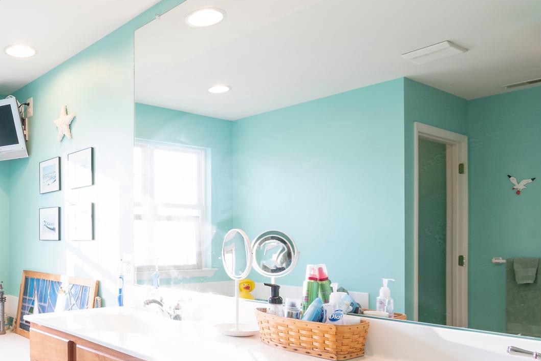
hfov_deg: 55.0
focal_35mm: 31
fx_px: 466
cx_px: 90
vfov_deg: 41.5
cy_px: 256
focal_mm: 16
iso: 400
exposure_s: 1/125
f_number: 8
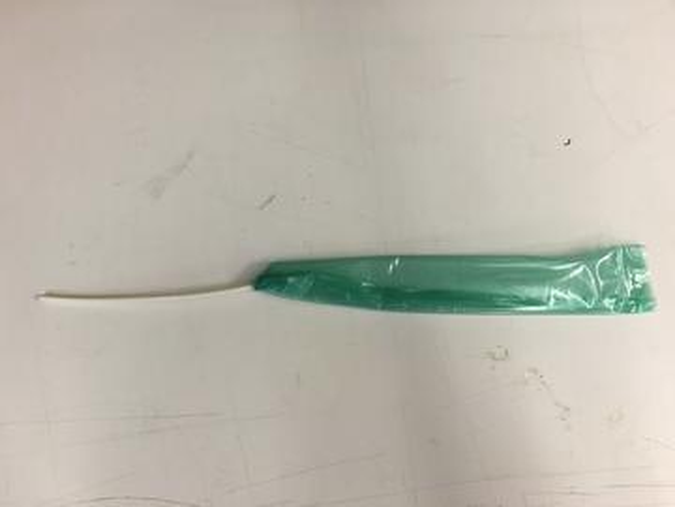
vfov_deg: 48.2
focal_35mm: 29
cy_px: 254
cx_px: 338
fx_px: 565
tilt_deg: -86.5
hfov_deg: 61.7
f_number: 2.2
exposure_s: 1/30
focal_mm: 4.15
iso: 80
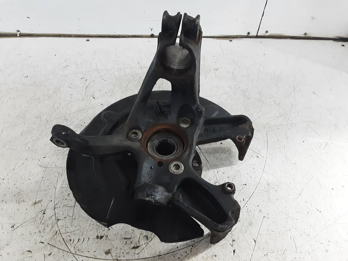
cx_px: 174
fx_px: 271
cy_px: 130
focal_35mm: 27
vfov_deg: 51.4
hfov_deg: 65.3
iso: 200
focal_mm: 2.91
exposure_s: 1/50
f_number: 1.9
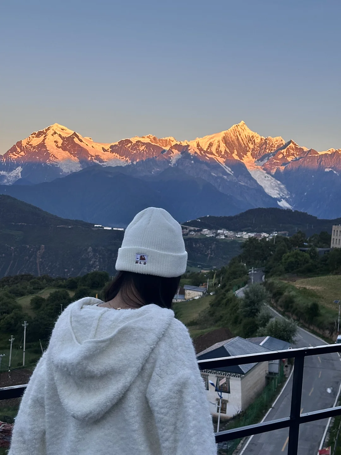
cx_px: 170
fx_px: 630
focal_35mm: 48
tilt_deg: -0.1
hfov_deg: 30.3
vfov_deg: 39.7
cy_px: 228
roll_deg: -0.6
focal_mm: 6.86
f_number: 1.78
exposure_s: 1/268
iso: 64
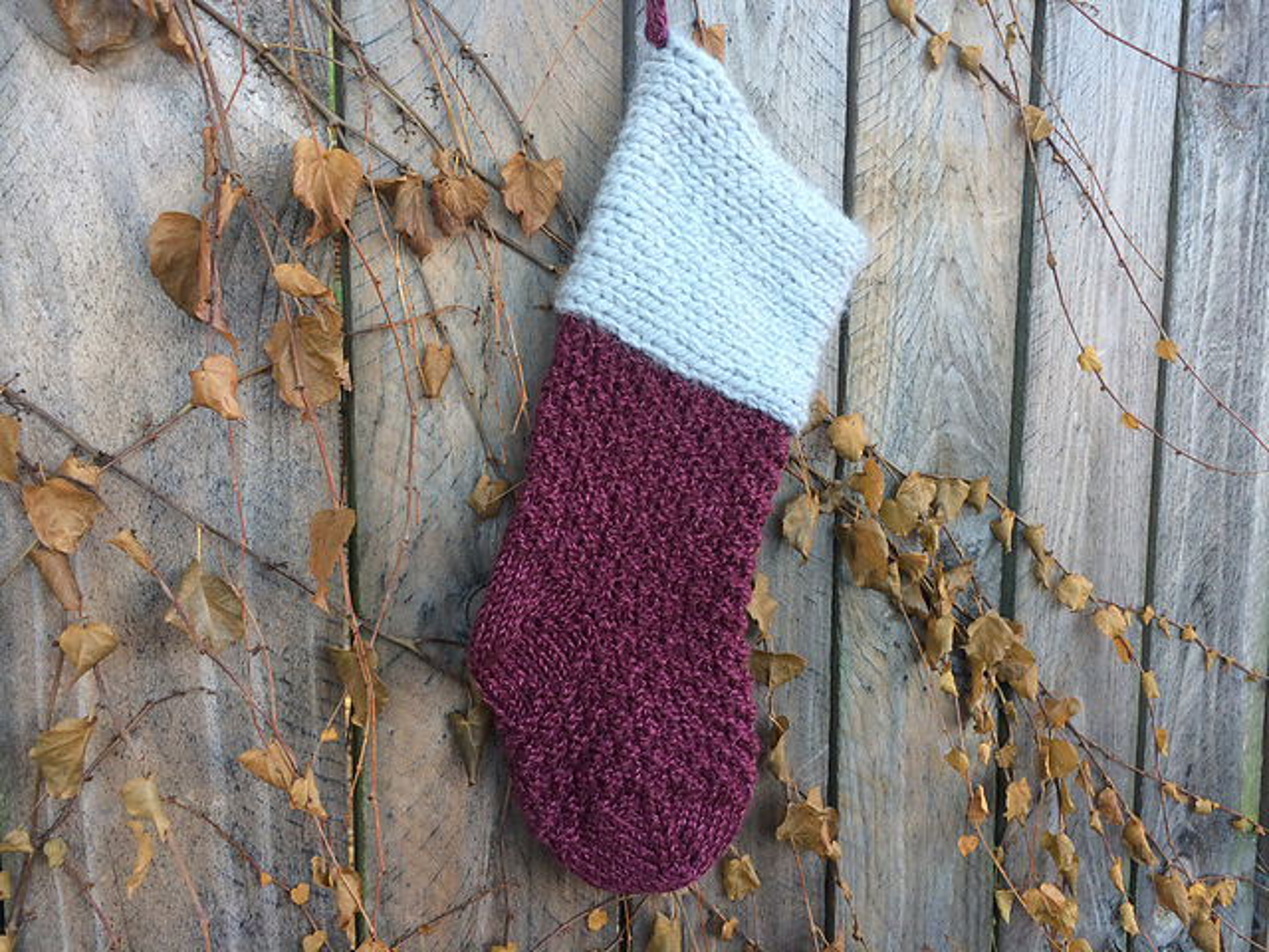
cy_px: 476
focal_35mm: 29
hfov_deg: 61.7
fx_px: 1063
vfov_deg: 48.2
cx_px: 634
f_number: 2.2
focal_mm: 4.15
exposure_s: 1/60
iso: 32
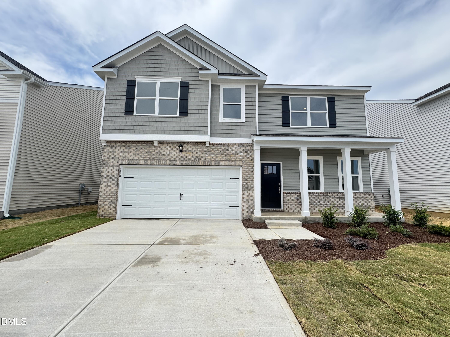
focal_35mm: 14
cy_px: 168
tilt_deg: +6.3
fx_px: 182
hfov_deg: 102.1
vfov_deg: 85.7
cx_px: 225
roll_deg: -0.9
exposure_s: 1/796
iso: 40
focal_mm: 2.22
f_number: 2.2
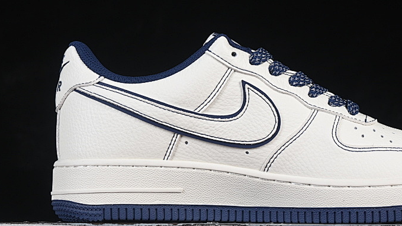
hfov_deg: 17.1
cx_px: 265
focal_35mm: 125
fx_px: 1332
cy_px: 90
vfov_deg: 9.7
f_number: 8
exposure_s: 1/80
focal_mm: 50
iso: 160
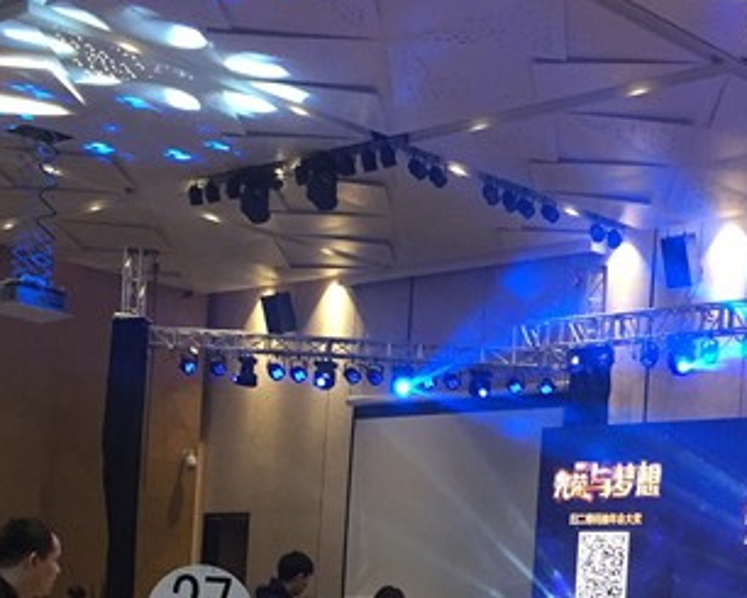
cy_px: 588
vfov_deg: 20.1
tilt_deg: +0.7
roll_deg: -5.1
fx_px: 1637
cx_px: 525
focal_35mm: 74
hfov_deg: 25.5
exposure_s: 1/30
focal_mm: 4.15
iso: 100
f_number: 2.2
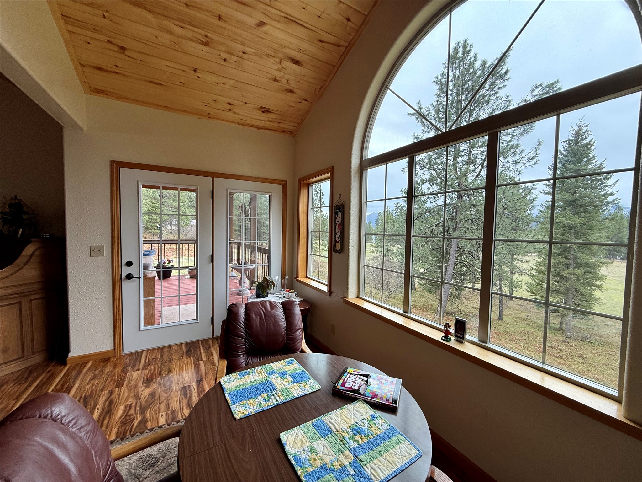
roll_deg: -0.7
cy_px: 241
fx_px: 260
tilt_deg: -2.8
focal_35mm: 14
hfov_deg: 102.1
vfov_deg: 85.7
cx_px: 321
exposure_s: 1/122
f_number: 2.2
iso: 64
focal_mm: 2.22
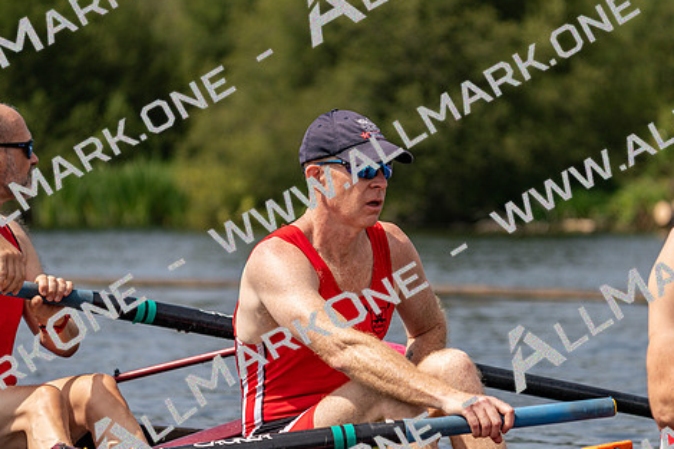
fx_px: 4623
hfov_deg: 8.3
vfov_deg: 5.6
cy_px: 257
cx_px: 386
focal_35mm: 247
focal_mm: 200
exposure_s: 1/1600
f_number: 5.6
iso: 200
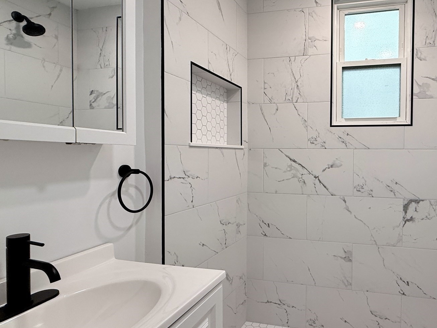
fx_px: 278
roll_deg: -0.3
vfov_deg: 61.1
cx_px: 316
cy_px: 164
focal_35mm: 22
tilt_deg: -1.6
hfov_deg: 72.2
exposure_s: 1/120
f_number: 2.2
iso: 125
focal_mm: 2.22
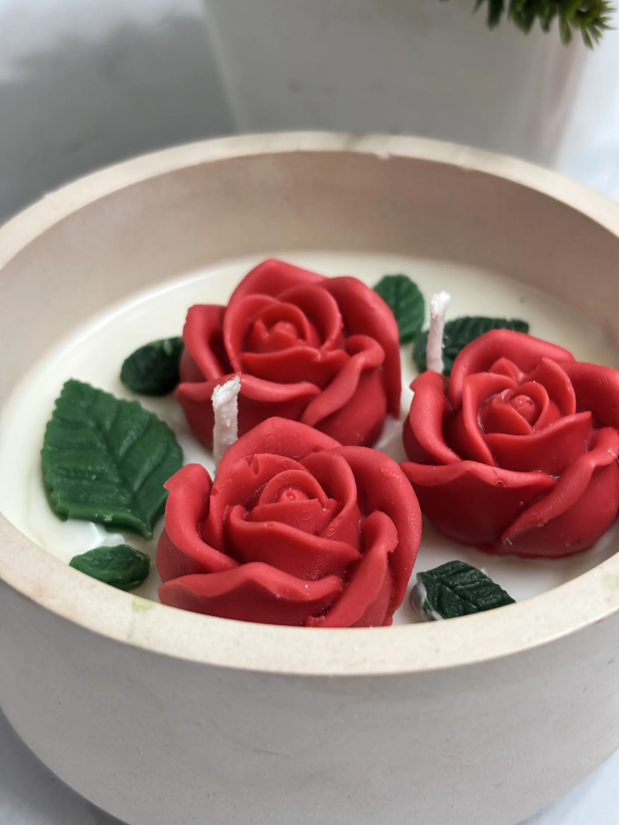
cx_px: 310
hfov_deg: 28.0
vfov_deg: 36.8
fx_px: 1240
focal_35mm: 52
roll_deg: +2.5
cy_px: 412
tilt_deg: -43.6
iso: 125
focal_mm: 5.96
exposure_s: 1/50
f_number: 1.6
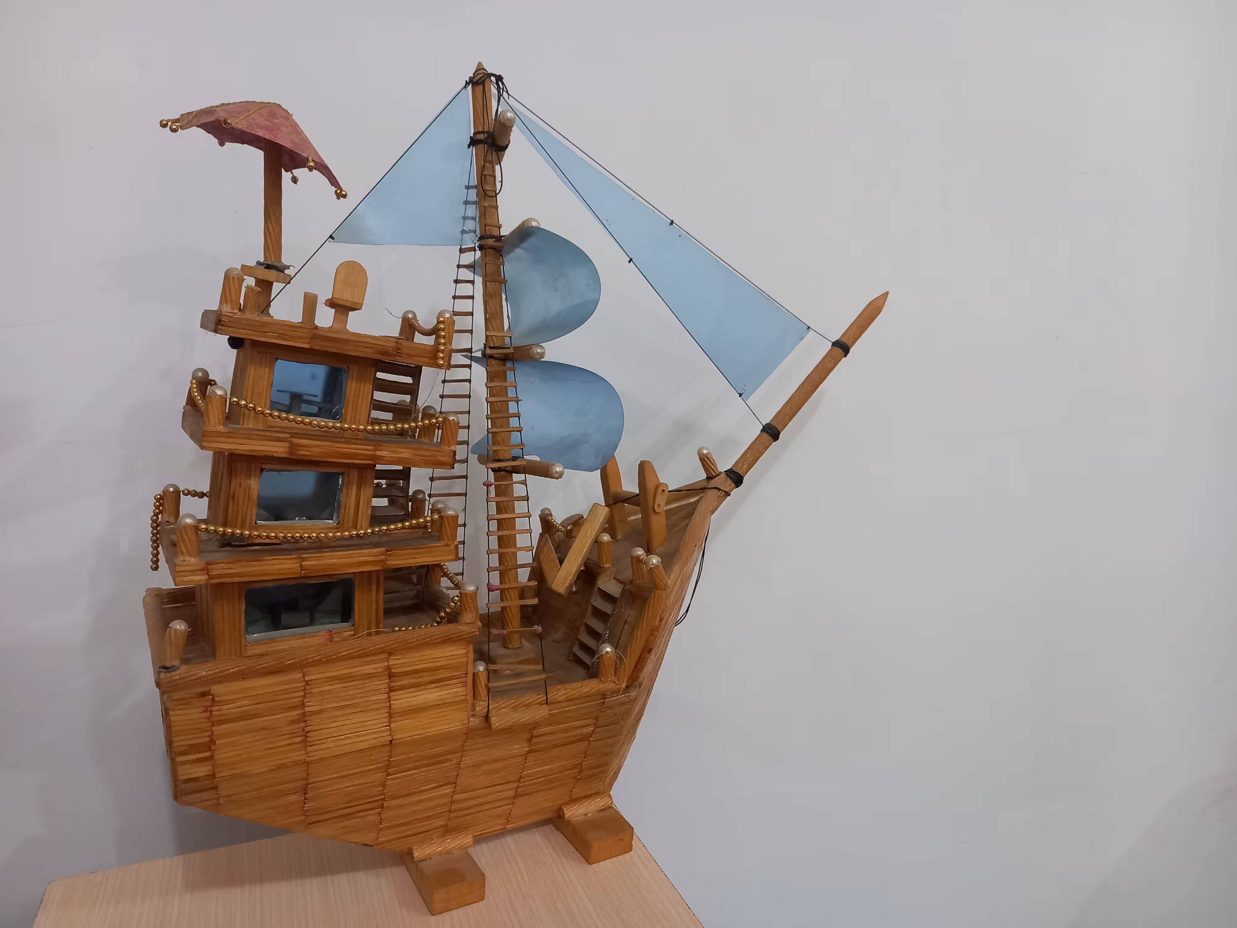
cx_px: 618
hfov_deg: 69.4
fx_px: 893
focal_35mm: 25
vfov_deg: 54.9
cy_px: 464
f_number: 2
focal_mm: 4.6
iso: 320
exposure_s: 1/24
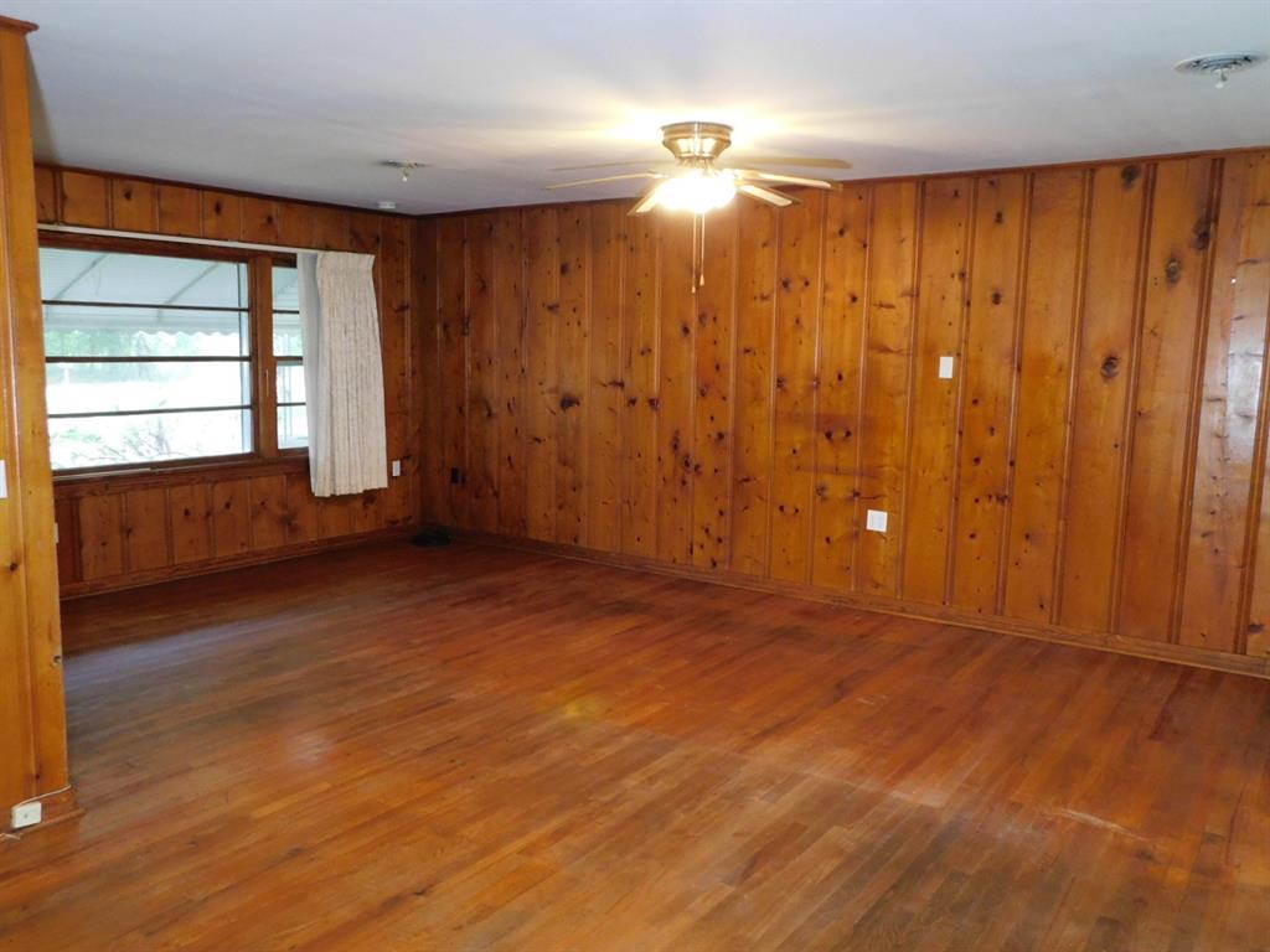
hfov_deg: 63.4
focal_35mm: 28
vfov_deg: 49.7
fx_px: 1027
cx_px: 635
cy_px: 476
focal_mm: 4.9
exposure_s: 1/30
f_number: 3.2
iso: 400
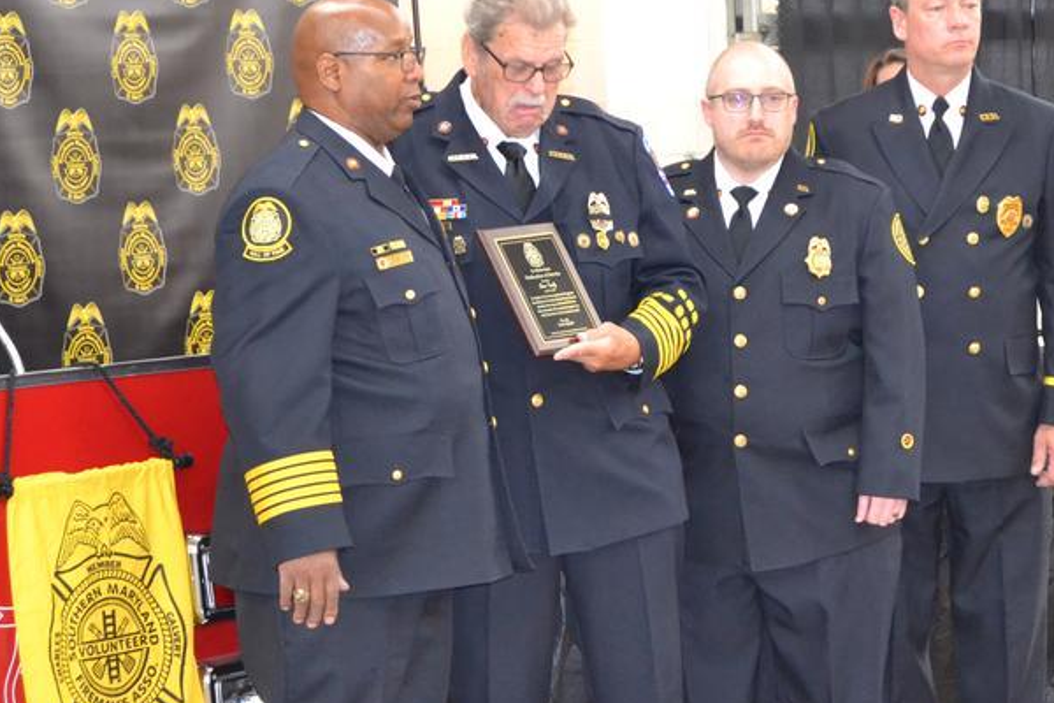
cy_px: 257
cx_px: 581
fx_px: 4124
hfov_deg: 14.6
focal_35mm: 141
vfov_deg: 9.7
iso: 2800
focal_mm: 55
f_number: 5.6
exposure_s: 1/60
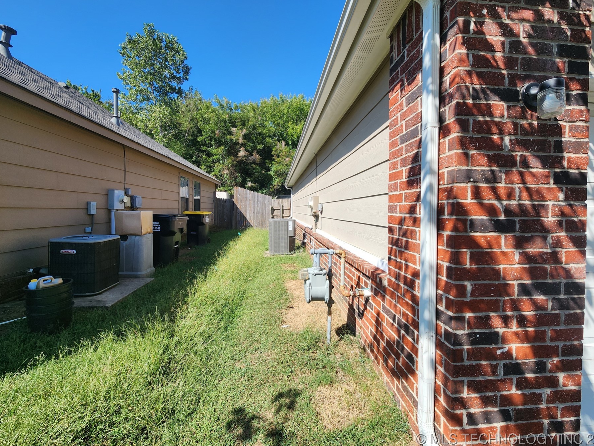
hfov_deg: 102.1
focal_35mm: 14
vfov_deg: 85.6
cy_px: 213
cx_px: 300
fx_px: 240
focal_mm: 2.2
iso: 50
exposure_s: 1/1235
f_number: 2.2
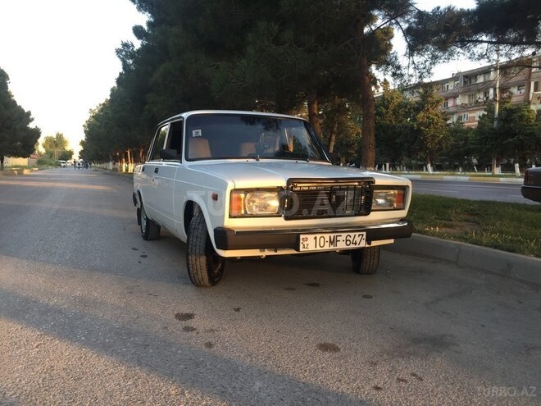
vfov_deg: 48.2
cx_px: 270
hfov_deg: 61.7
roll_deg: -1.4
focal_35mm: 29
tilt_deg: -5.9
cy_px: 203
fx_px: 453
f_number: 2.2
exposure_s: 1/100
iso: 32
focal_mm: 4.15
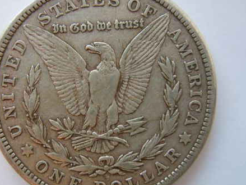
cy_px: 99
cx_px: 90
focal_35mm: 41
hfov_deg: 45.3
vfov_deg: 35.1
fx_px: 291
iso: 320
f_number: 3.5
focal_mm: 5.4
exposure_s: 1/60
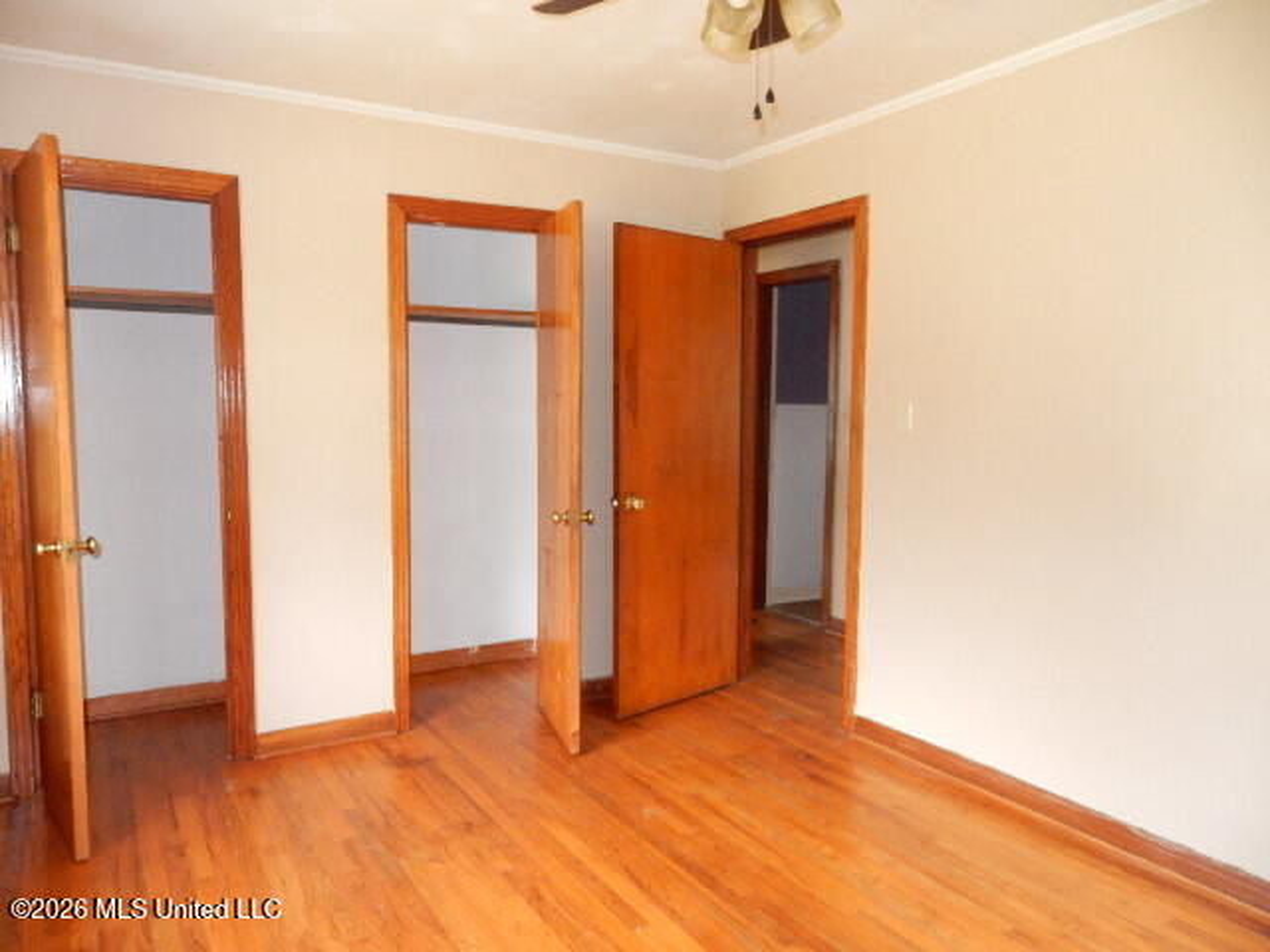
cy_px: 476
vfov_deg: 54.9
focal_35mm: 25
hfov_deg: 69.4
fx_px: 917
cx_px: 635
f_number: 3.7
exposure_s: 1/30
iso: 450
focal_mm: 4.5
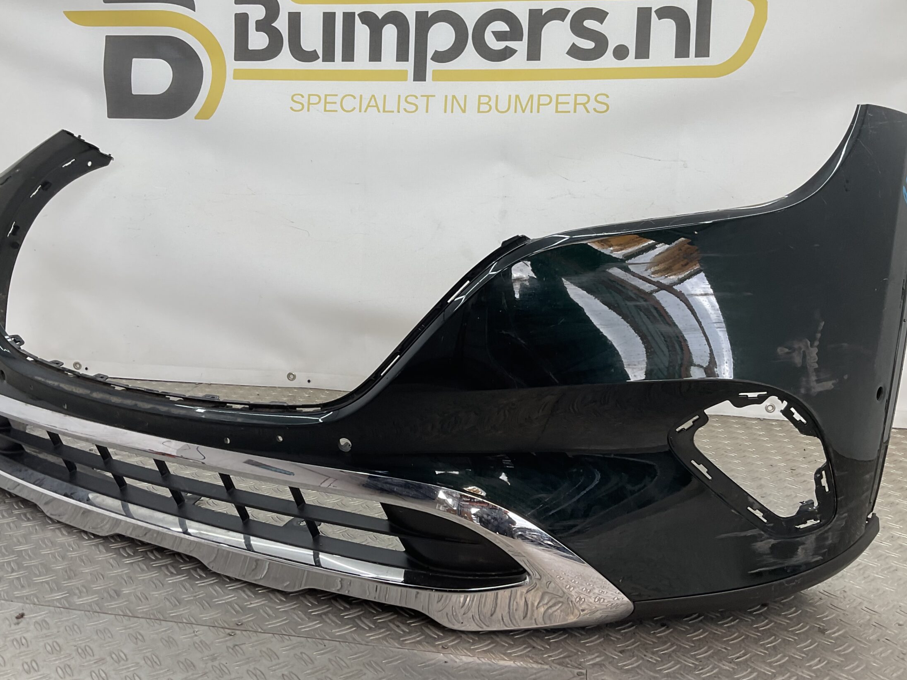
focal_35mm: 34
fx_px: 891
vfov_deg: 41.7
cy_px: 305
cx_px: 424
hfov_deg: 53.9
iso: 16
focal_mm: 3
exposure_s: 1/107
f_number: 1.8
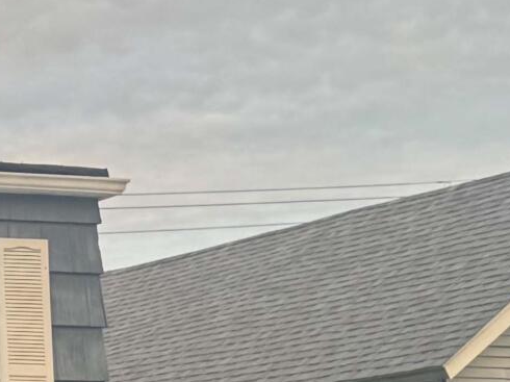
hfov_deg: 11.4
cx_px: -663
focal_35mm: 147
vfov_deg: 10.0
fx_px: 2165
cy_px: 342
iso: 80
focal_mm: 6.76
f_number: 1.8
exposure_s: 1/320
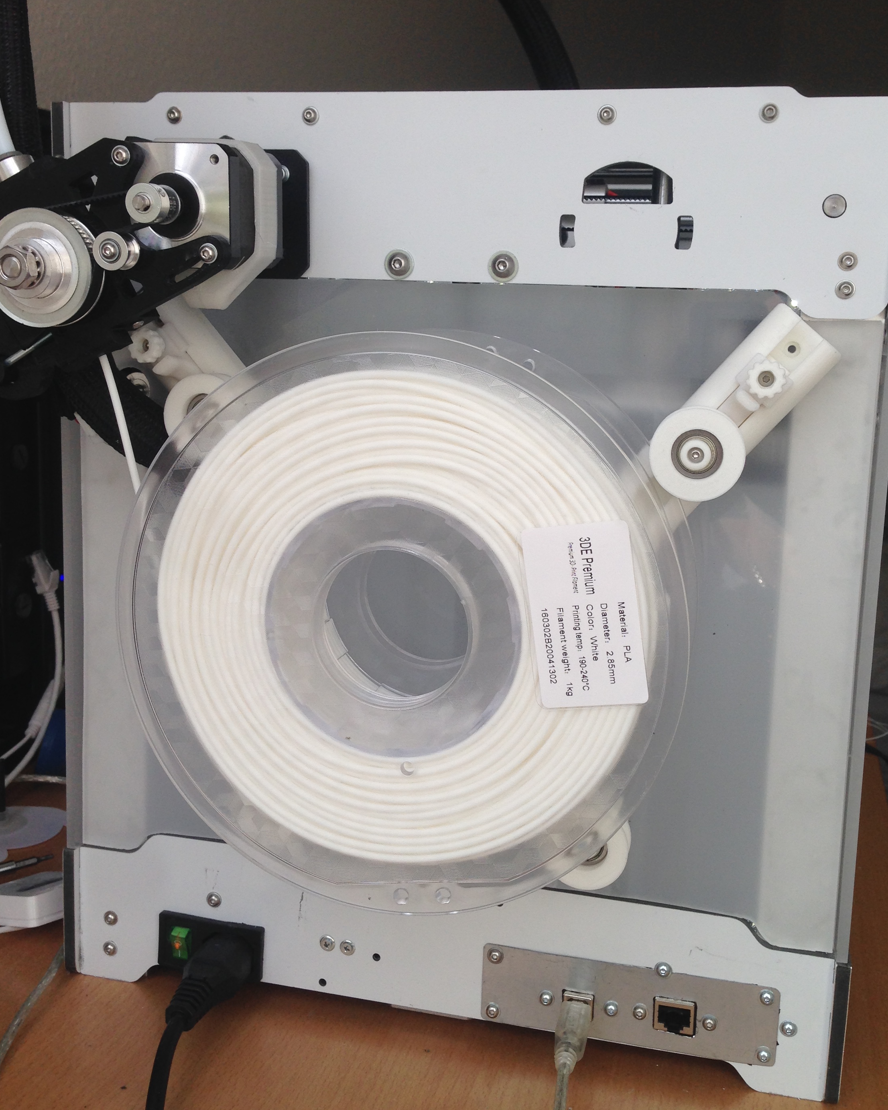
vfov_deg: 47.8
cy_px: 489
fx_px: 1249
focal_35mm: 38
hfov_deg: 39.1
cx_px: 461
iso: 50
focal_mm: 4.12
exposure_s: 1/304
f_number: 2.4
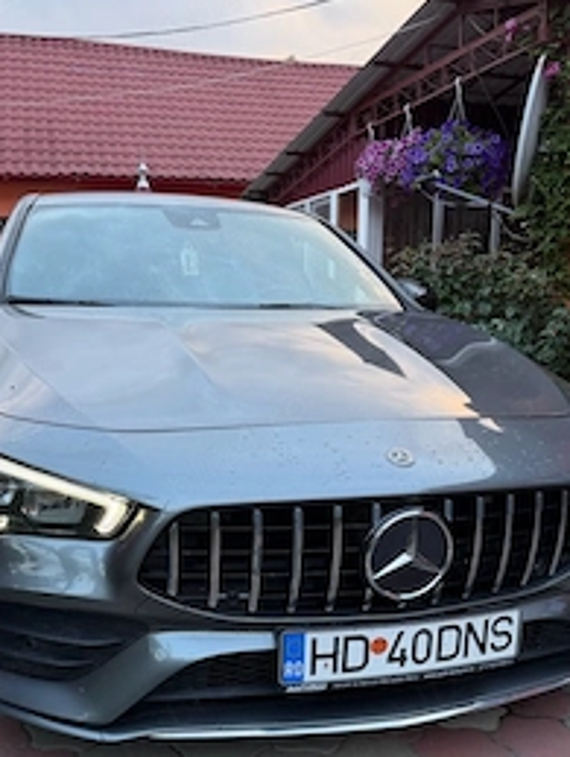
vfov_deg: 49.3
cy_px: 500
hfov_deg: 38.7
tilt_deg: -13.5
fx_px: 810
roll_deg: -0.7
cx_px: 272
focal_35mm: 37
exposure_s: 1/114
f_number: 1.78
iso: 125
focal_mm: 6.76
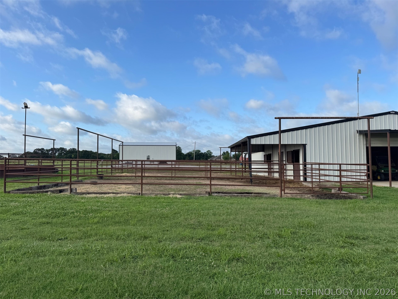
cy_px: 150
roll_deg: +0.2
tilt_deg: +2.1
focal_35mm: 24
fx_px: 276
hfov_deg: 71.6
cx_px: 199
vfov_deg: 56.8
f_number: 1.78
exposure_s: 1/3247
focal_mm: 6.76
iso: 80
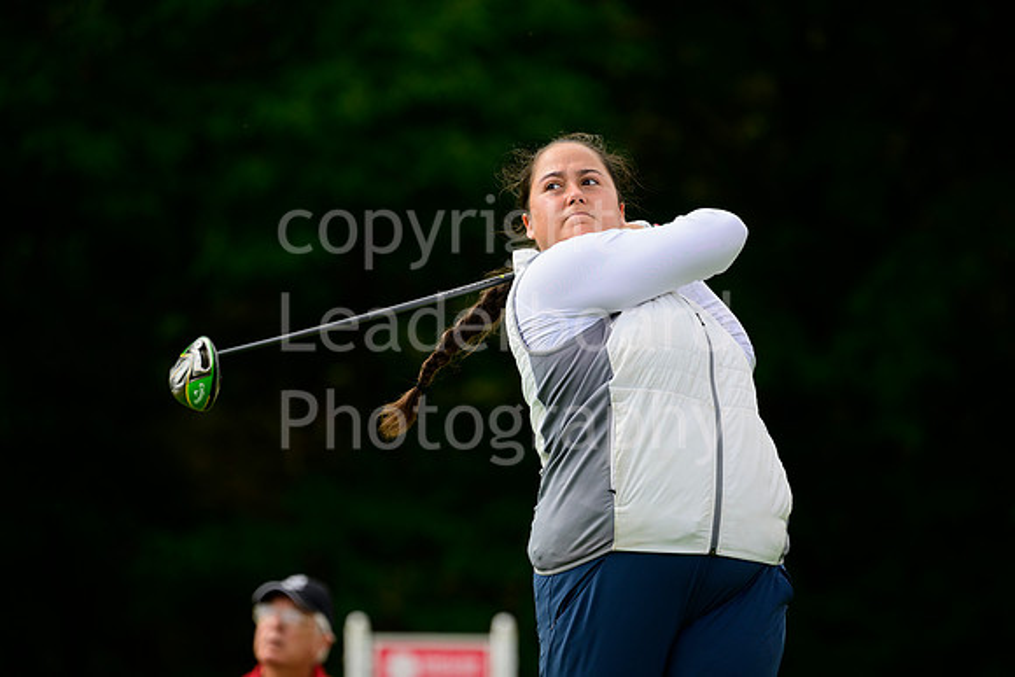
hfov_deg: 6.4
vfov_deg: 4.3
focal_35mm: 320
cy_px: 338
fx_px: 9024
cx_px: 508
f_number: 6.3
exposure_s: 1/1600
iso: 800
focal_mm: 320
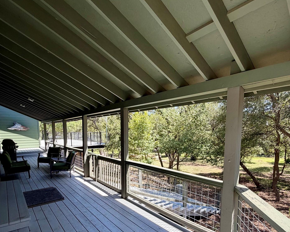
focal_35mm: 20
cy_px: 151
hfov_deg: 80.4
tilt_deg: -6.9
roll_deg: +0.7
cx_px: 144
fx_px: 172
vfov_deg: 66.6
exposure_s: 1/265
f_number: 2.2
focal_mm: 2.22
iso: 50
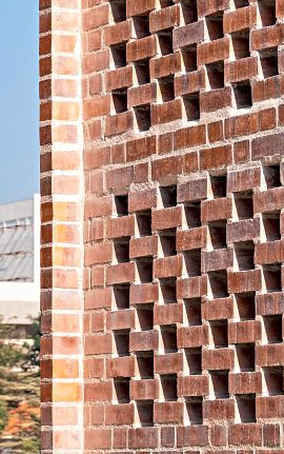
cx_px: 317
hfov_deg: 6.4
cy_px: -73
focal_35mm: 205
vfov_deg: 10.1
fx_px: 2534
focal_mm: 70
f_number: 8
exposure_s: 1/125
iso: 200
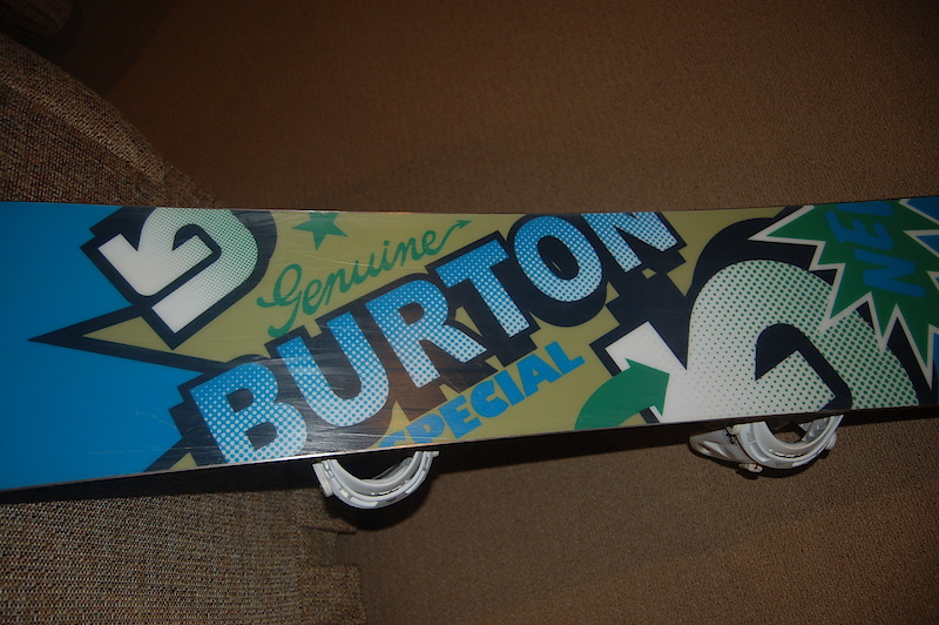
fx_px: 704
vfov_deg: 47.9
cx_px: 470
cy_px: 312
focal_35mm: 27
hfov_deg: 67.4
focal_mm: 18
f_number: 3.5
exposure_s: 1/60
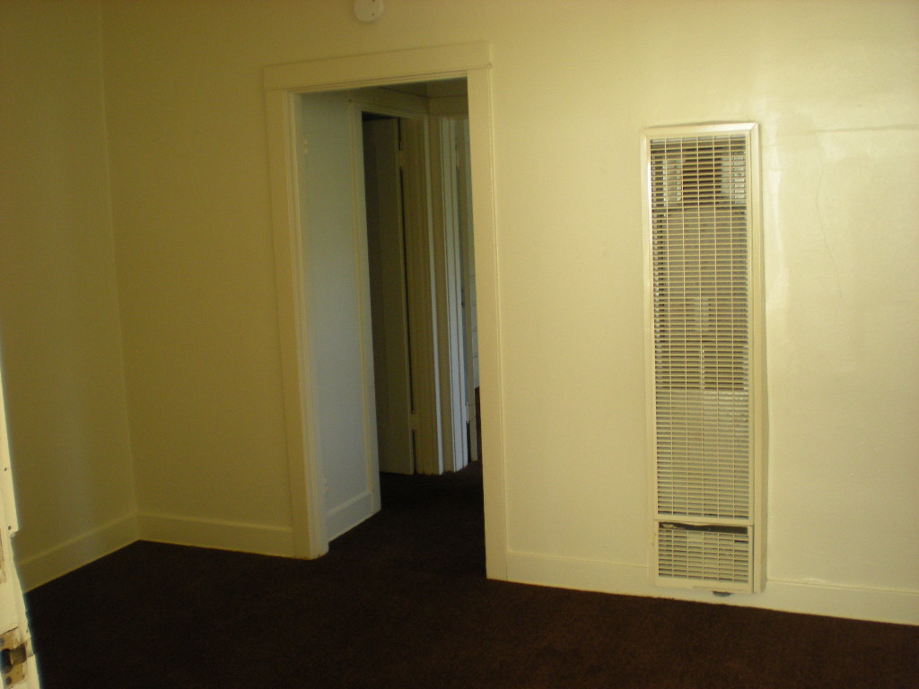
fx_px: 1009
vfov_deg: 37.7
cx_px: 460
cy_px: 344
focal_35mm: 38
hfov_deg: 49.0
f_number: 3.1
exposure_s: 1/42.8
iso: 200
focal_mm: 6.3
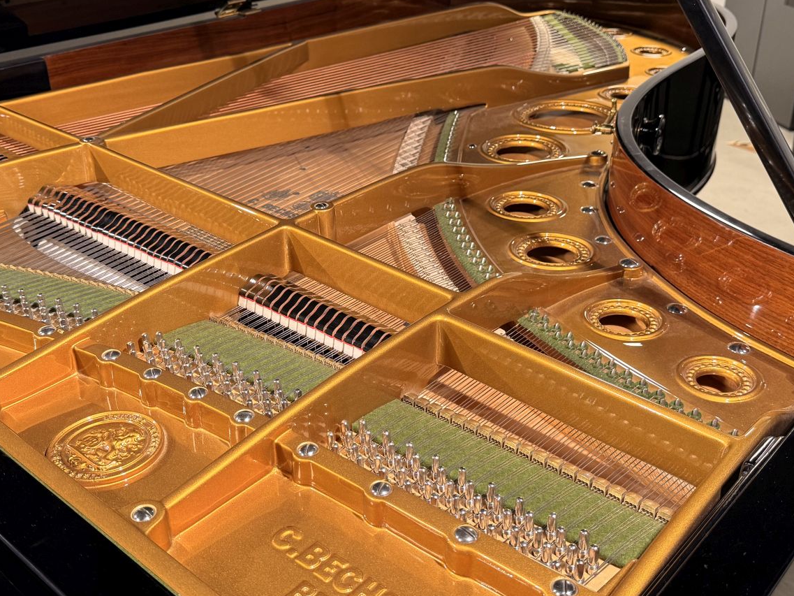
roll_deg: +1.5
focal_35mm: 38
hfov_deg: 48.9
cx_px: 346
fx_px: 872
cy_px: 275
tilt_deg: -26.1
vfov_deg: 37.7
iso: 200
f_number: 1.78
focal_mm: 6.76
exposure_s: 1/100
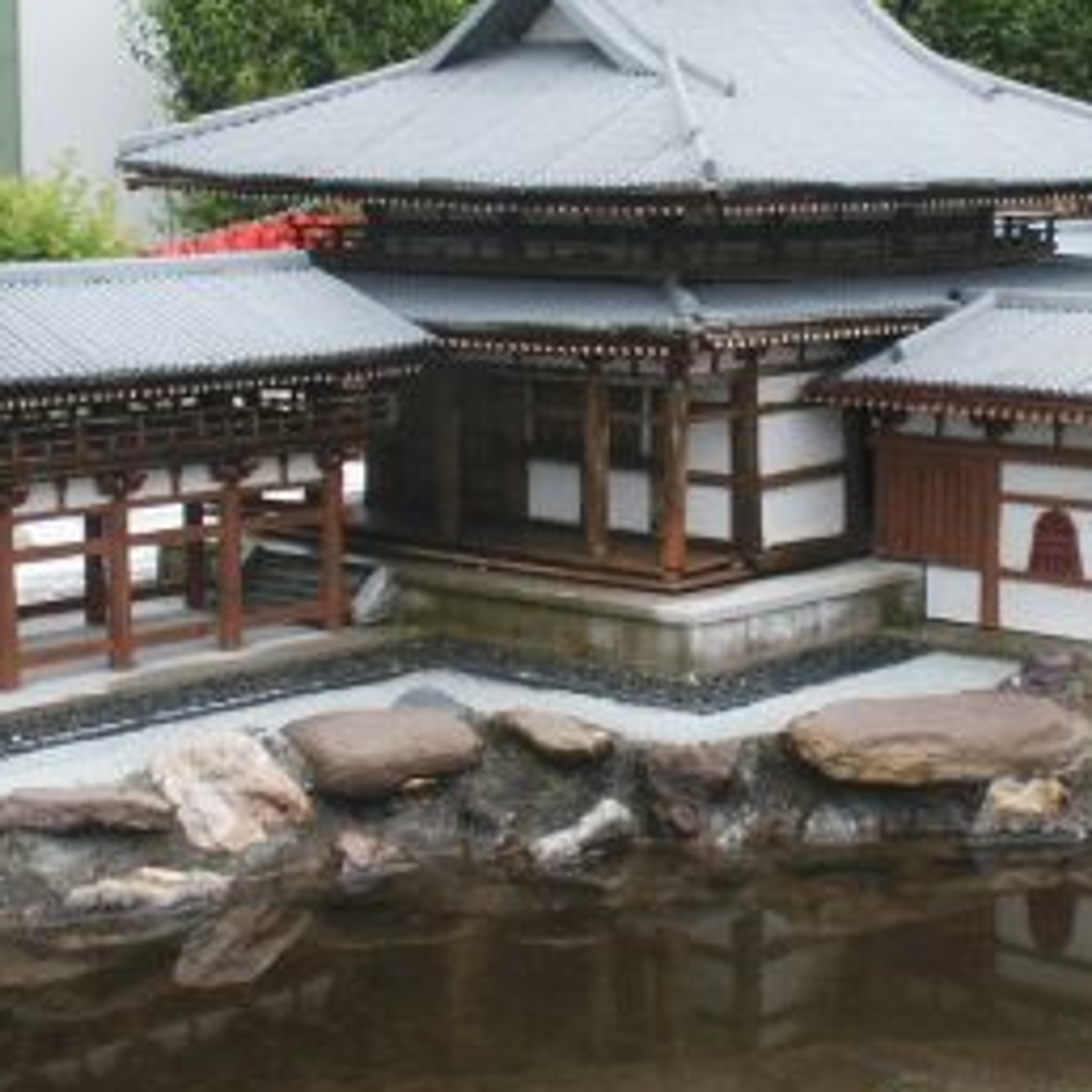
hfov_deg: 23.9
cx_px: 707
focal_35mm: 72
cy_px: 440
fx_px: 2570
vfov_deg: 24.0
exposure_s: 1/60
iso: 64
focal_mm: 7.19
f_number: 6.7
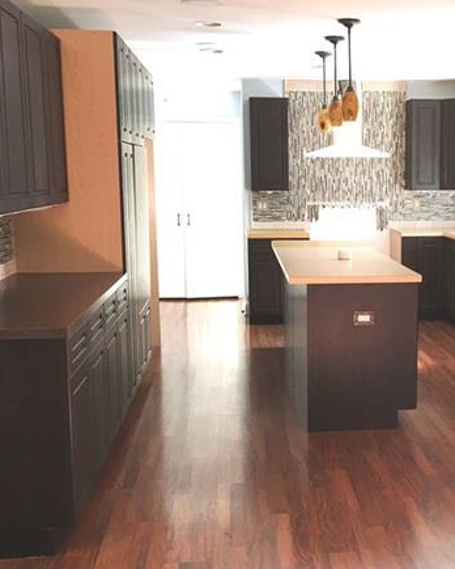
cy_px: 302
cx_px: 341
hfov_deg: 29.8
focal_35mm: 50
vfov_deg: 37.3
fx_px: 842
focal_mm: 4.15
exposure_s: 1/15
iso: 25
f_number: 2.2
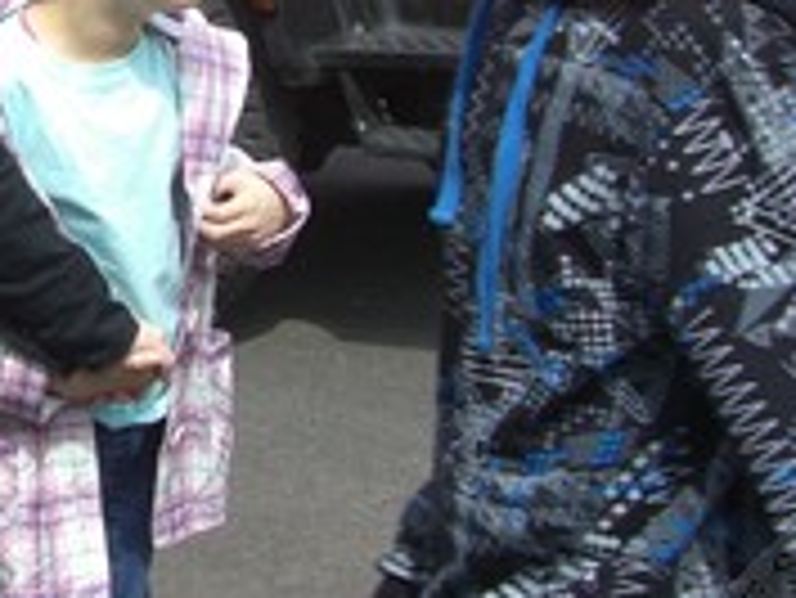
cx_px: -49
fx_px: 2761
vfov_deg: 12.3
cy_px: 72
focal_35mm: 120
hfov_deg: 16.0
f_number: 5.6
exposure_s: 1/160
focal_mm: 7.9
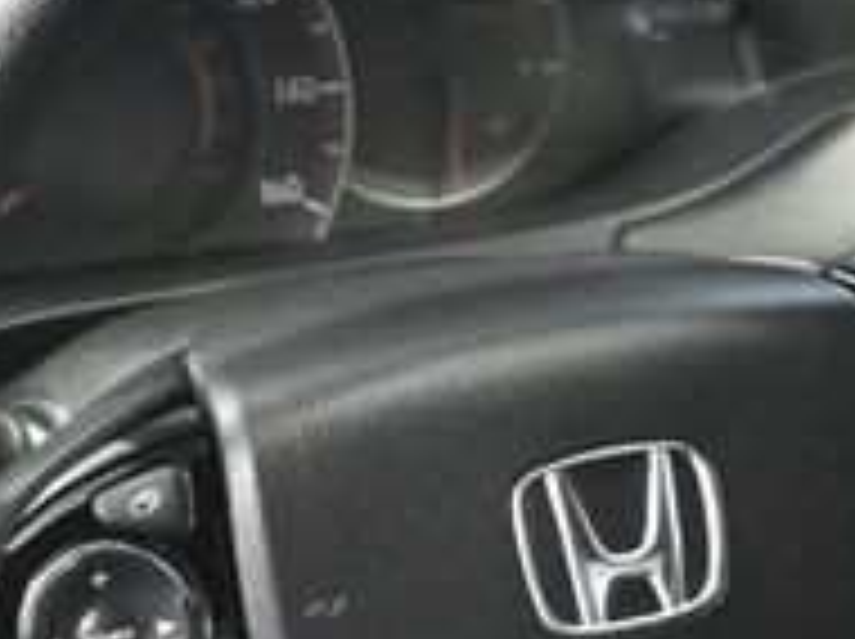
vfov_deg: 9.9
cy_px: 567
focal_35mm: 148
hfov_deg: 13.3
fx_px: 3662
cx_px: 477
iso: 12800
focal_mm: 30.5
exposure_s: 1/40
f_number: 4.8
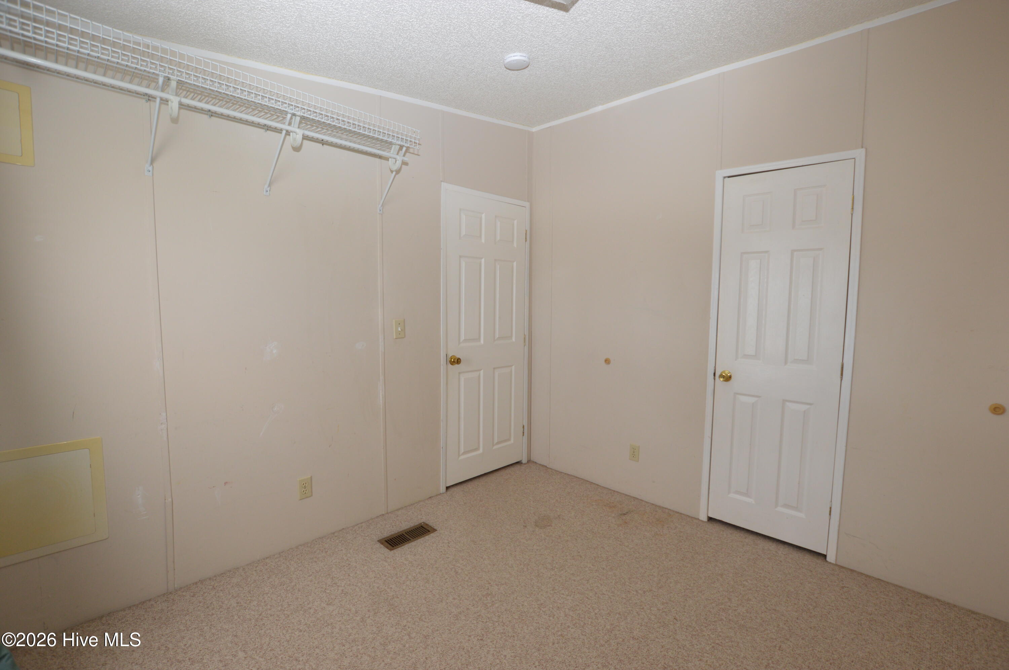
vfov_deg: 77.2
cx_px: 504
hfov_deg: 100.4
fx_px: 420
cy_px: 335
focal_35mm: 15
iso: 400
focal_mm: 10
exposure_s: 1/100
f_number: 5
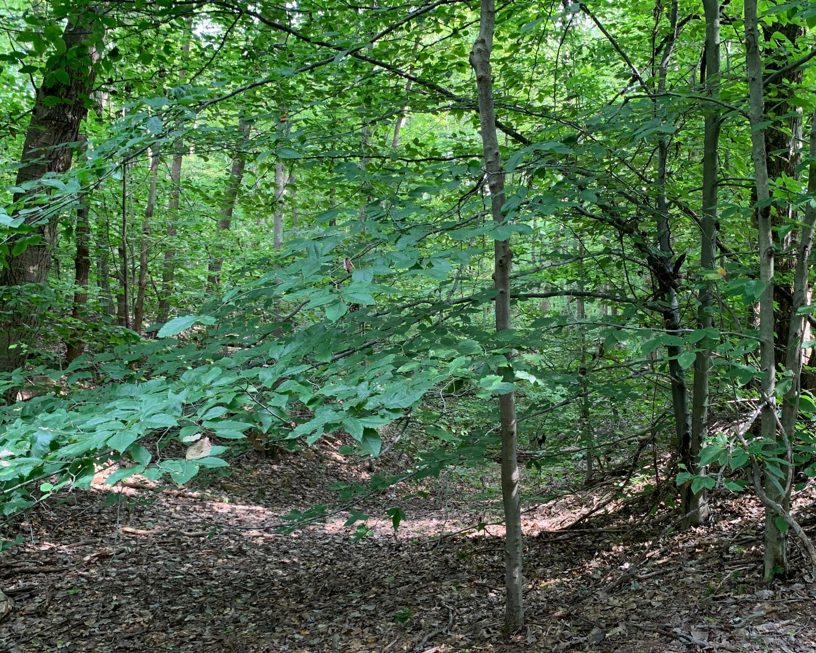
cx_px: 444
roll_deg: -0.8
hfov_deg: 55.6
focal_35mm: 32
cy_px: 382
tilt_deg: -4.8
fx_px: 773
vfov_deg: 45.6
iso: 100
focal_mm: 4.25
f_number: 1.8
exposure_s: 1/62
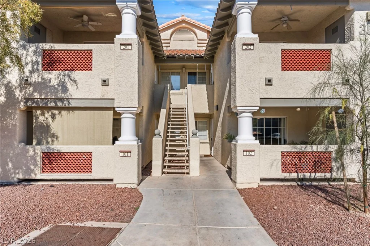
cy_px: 123
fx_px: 216
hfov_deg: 81.2
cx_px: 185
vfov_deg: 59.5
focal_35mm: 21
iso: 400
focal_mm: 21
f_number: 8
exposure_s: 1/8000
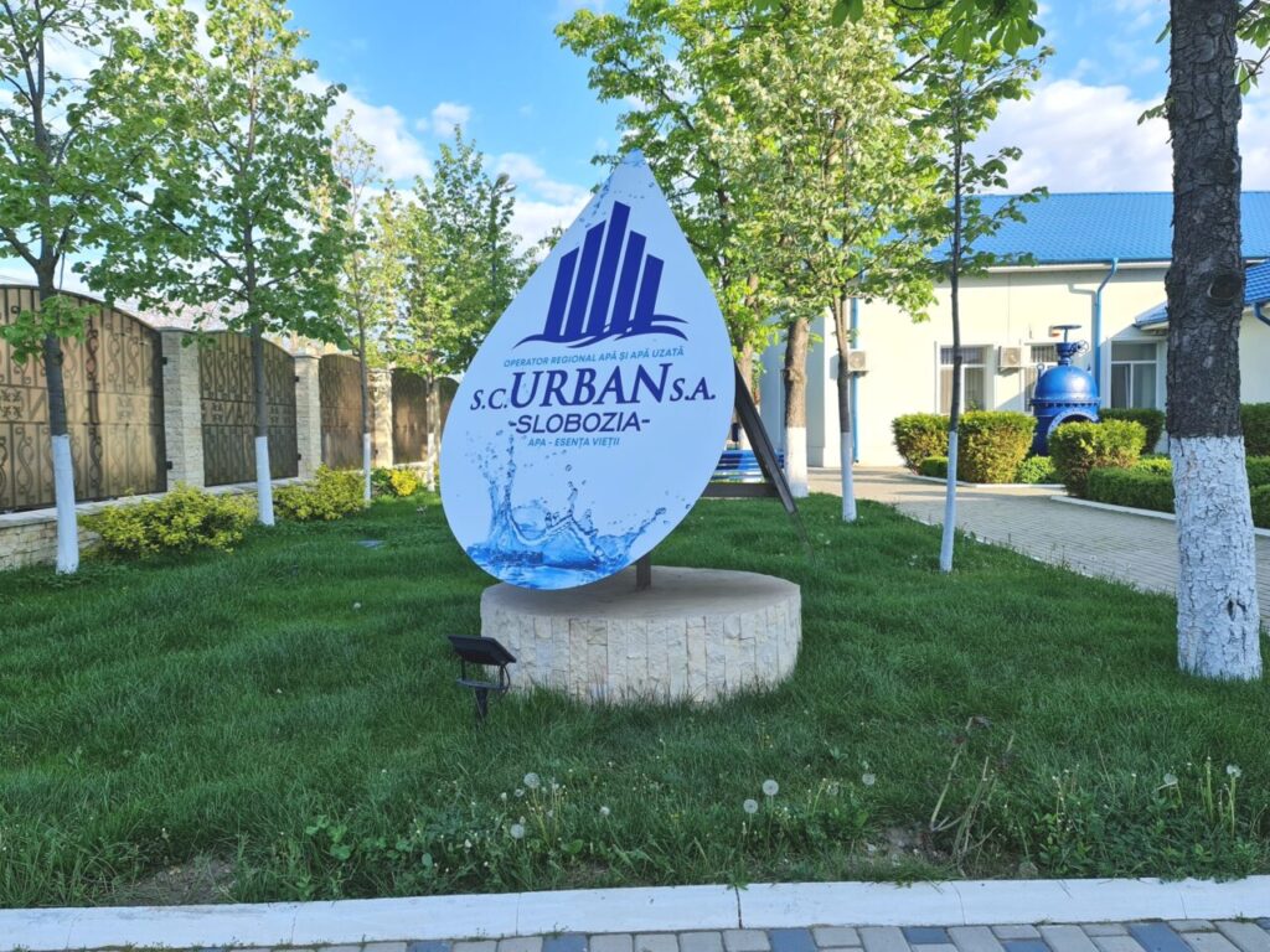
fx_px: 917
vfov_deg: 54.9
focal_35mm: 25
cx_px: 635
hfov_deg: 69.4
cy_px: 476
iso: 50
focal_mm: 7
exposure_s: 1/436
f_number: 1.8
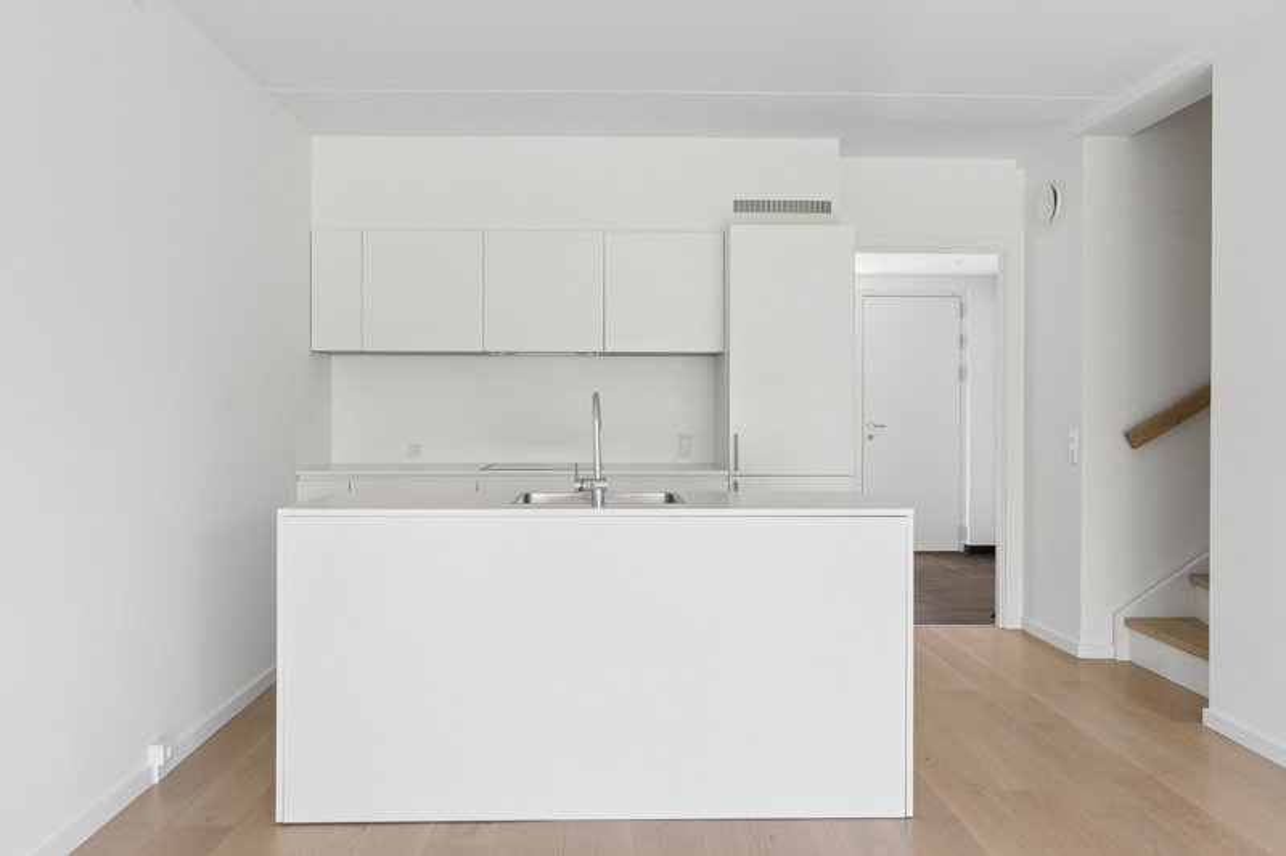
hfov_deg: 67.4
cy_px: 428
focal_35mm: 27
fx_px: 964
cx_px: 643
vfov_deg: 47.9
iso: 500
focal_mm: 18
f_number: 8
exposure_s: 1/50
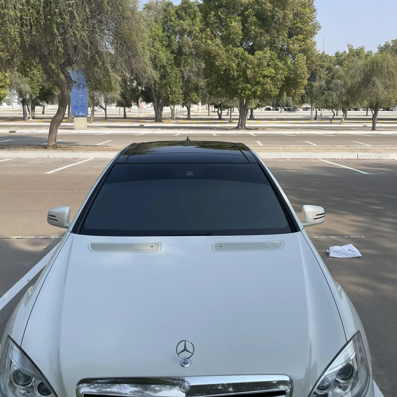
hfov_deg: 47.2
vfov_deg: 47.0
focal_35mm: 35
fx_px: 454
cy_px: 161
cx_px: 205
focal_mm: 5.1
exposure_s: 1/3257
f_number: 1.6
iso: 32
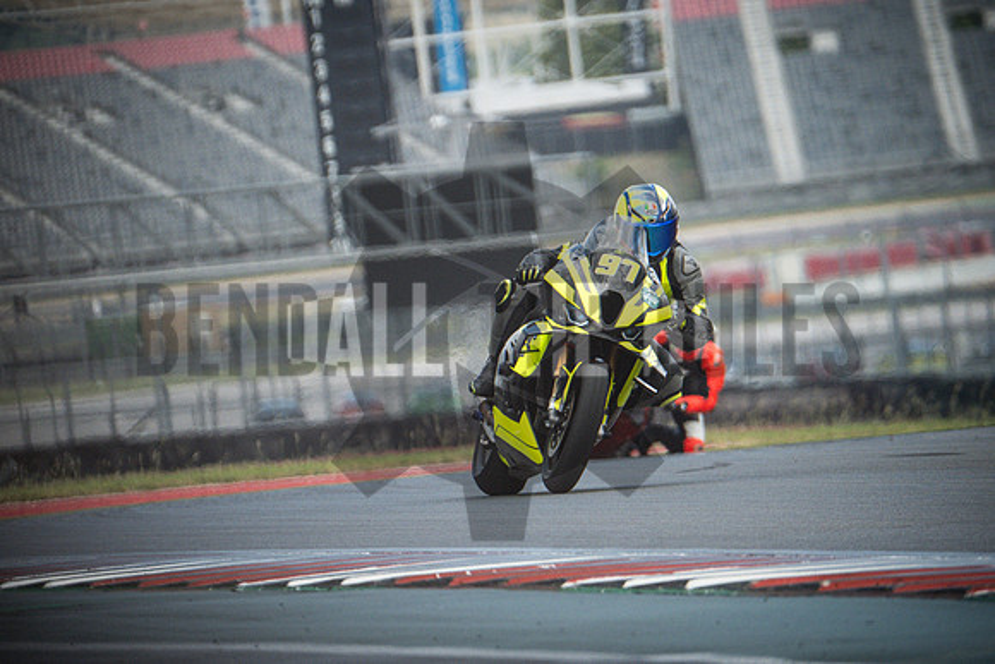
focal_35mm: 600
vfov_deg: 2.3
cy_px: 332
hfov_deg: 3.4
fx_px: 16586
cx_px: 498
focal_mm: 400
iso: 3200
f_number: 5.6
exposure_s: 1/2500
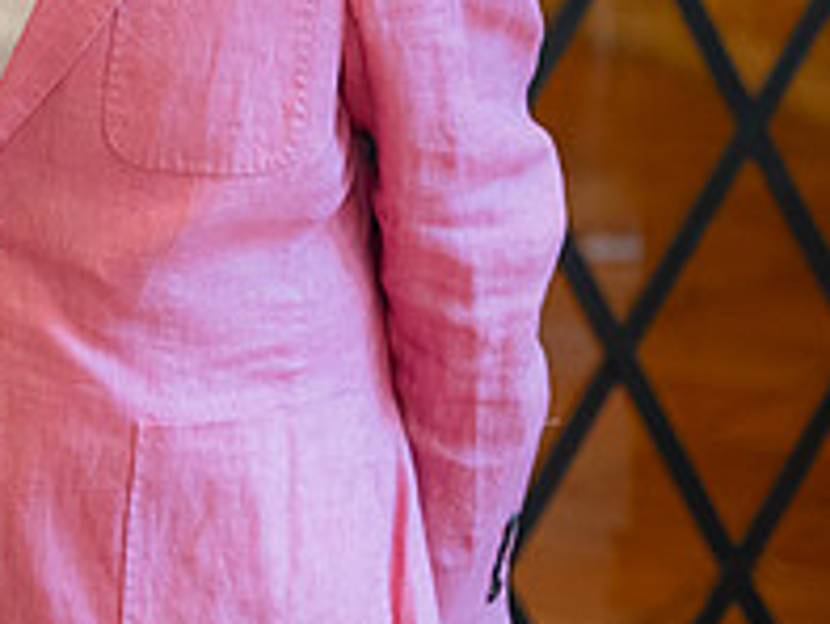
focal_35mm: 212
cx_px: -232
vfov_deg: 6.9
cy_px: -239
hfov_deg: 9.2
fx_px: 5086
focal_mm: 63
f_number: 2.8
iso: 2000
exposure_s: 1/125
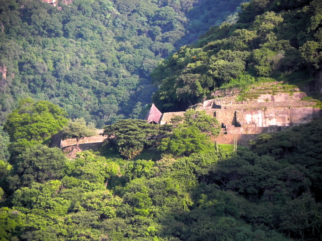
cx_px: 161
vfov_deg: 3.9
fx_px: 3507
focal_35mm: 377
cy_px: 120
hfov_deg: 5.3
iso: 160
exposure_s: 1/250
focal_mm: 67.2
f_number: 5
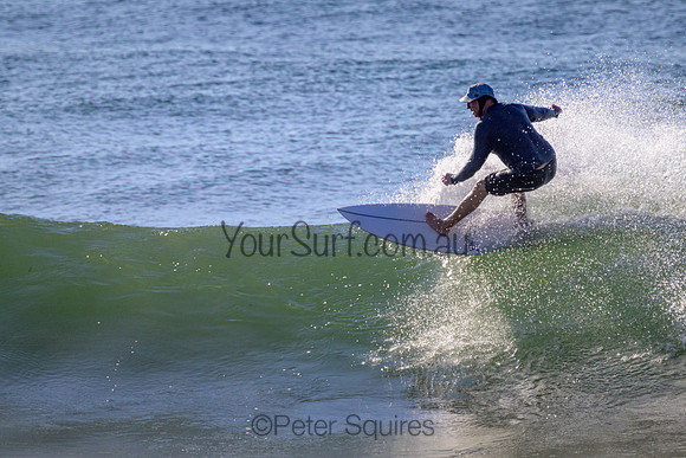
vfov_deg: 1.5
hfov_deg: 2.3
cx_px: 362
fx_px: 17113
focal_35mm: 898
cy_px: 233
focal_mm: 800
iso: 800
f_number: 11
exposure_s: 1/2000
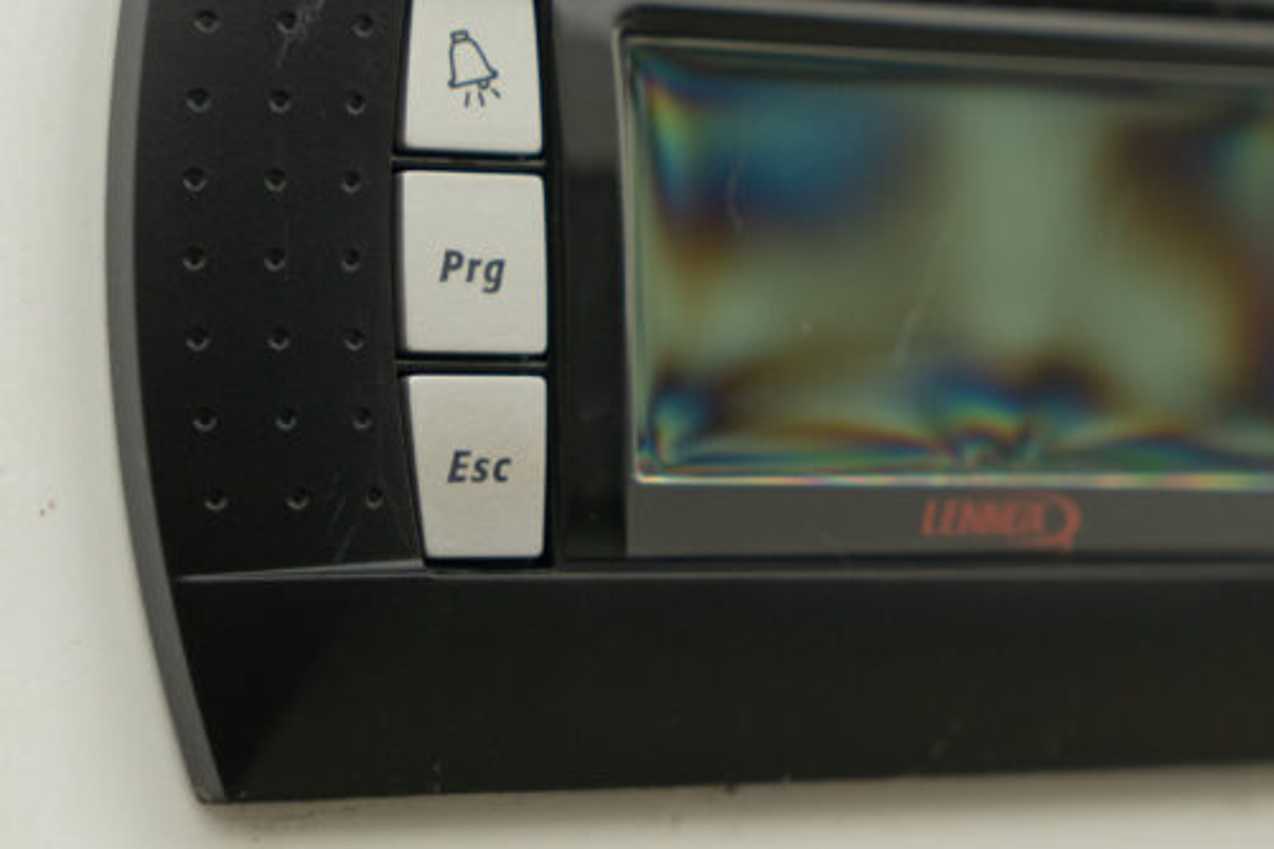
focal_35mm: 143
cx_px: 834
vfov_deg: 9.6
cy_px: 316
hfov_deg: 14.3
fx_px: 5060
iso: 640
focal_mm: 70
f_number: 5
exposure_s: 1/400
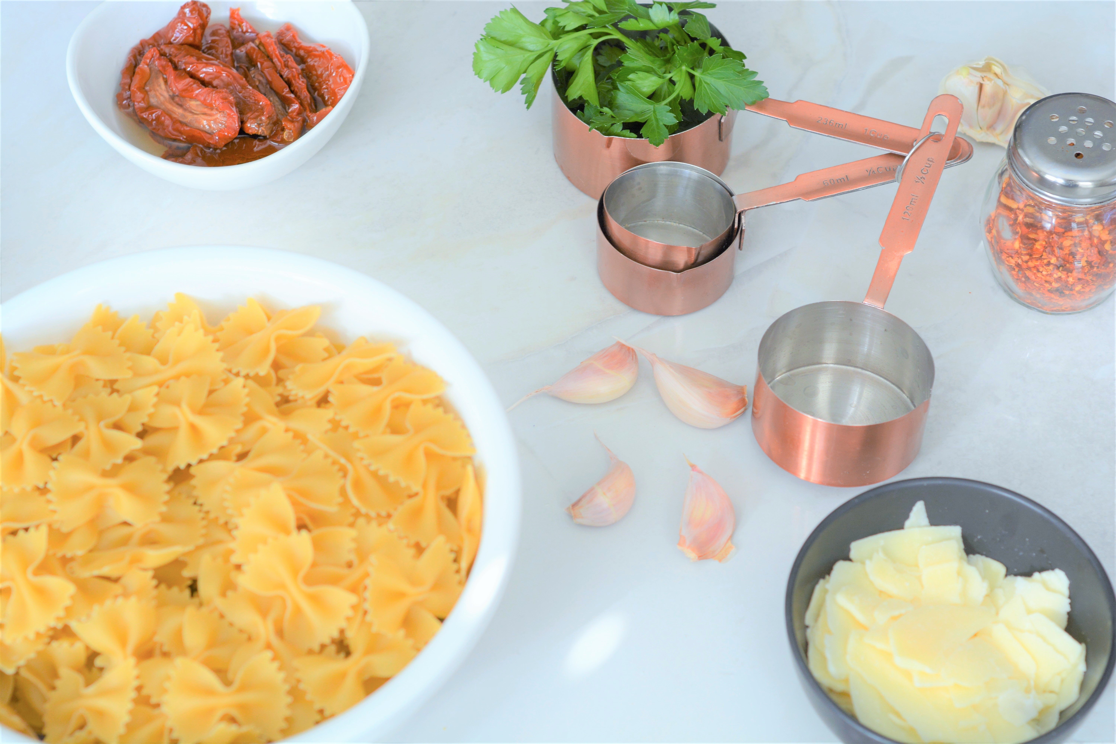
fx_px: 2325
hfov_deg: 27.0
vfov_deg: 18.2
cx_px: 558
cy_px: 372
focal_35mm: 75
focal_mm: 50
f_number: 5
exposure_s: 1/100
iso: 400
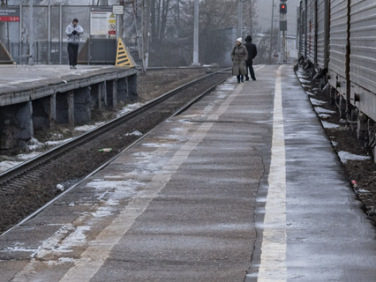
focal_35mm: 169
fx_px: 1837
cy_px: -108
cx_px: 560
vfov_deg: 8.6
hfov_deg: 11.2
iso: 640
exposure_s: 1/400
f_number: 4
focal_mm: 50
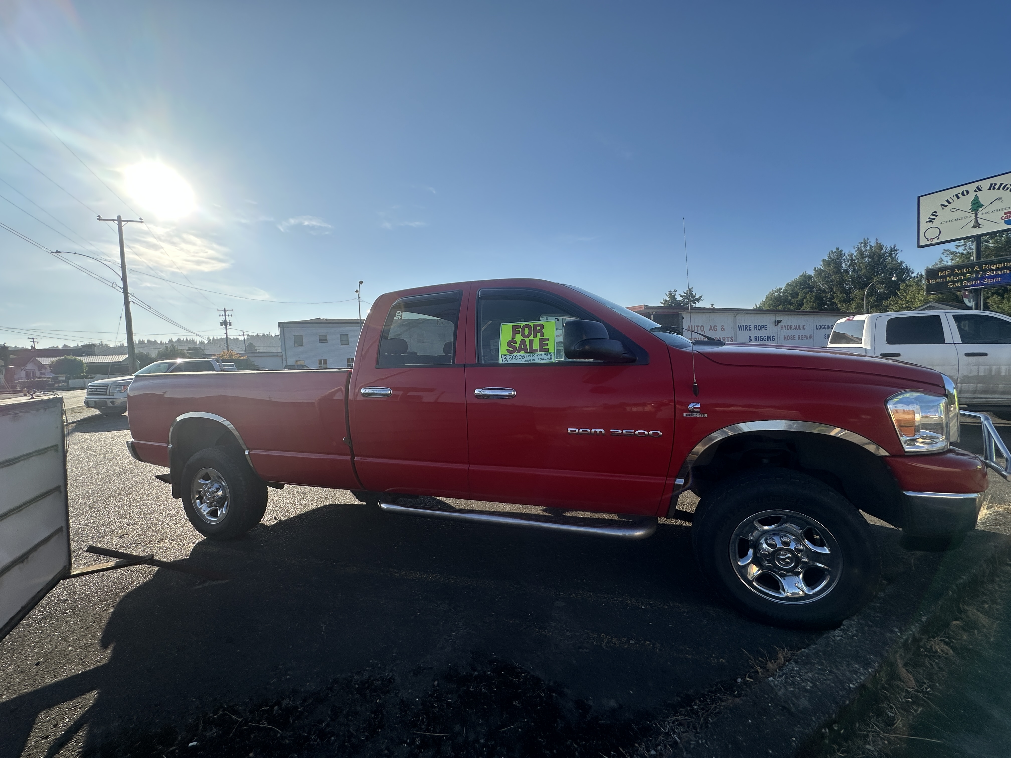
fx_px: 409
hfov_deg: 102.1
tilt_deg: -2.1
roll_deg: +2.5
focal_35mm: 14
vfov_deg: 85.7
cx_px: 506
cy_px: 379
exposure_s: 1/2053
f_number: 2.2
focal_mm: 2.22
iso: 50
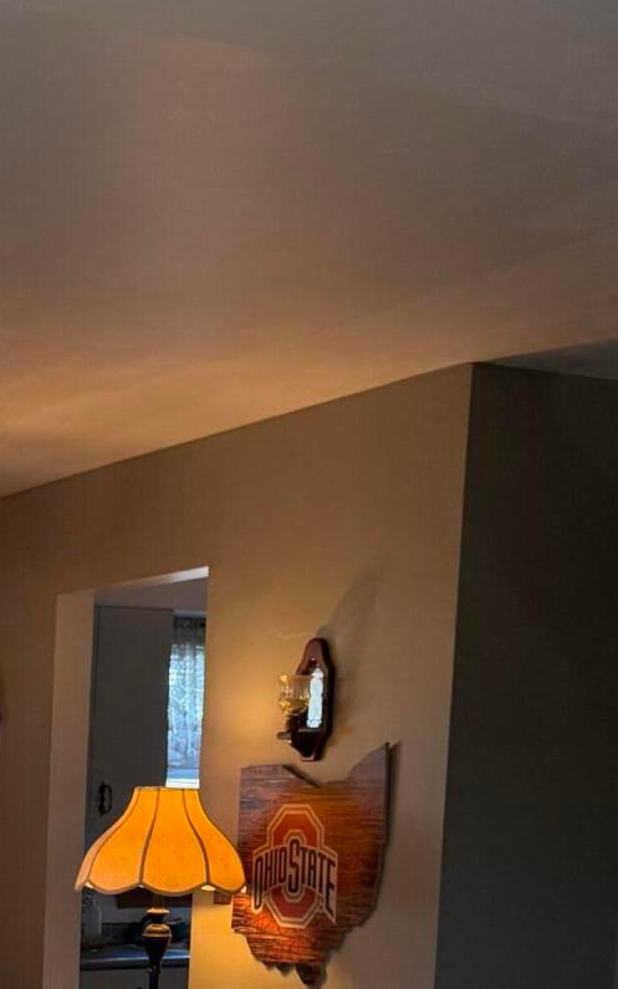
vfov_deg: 29.4
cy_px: 1034
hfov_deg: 18.7
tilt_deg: -6.5
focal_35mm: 64
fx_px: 1724
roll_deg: -1.2
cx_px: -219
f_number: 1.78
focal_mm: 6.76
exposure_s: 1/120
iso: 320
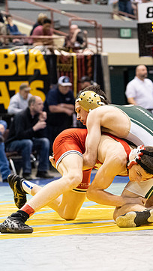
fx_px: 1232
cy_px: 131
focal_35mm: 171
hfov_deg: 7.1
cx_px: 80
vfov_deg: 12.6
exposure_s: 1/500
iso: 10000
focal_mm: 102
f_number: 4
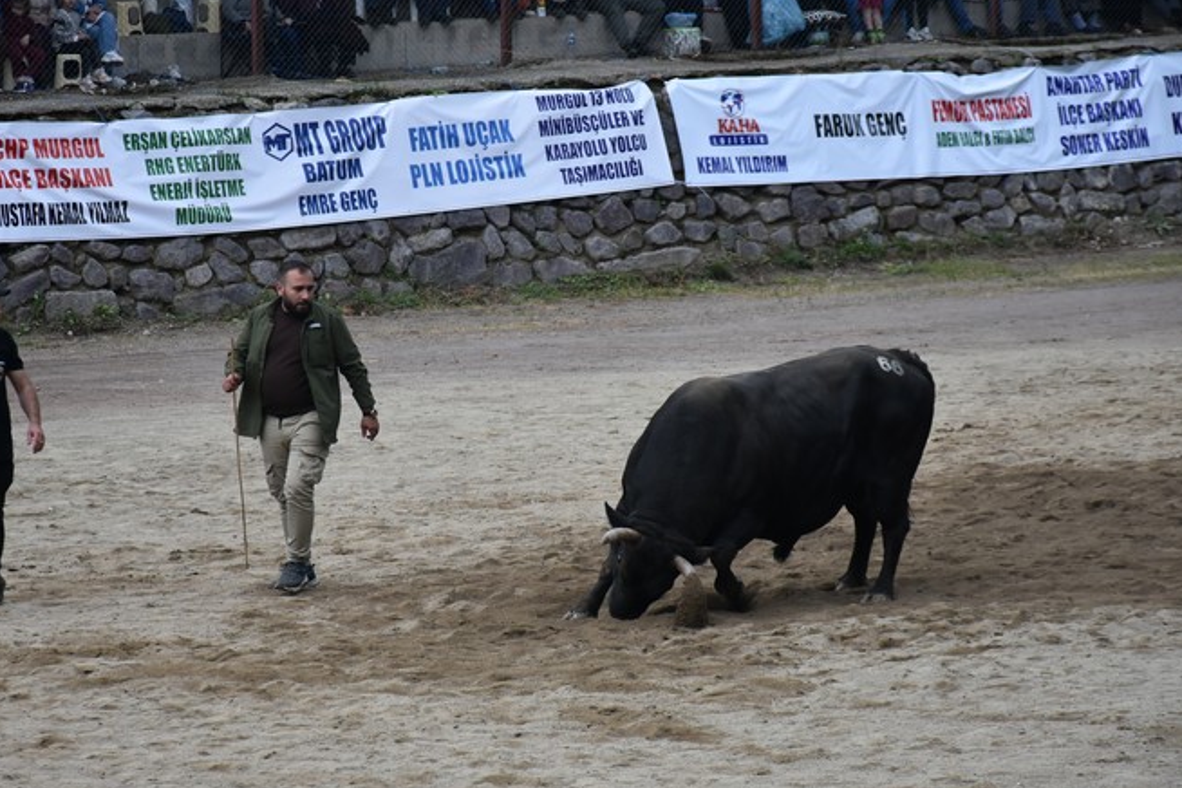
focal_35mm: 190
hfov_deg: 10.8
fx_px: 6238
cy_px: 433
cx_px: 544
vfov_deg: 7.2
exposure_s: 1/640
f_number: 6.3
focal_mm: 112
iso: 800
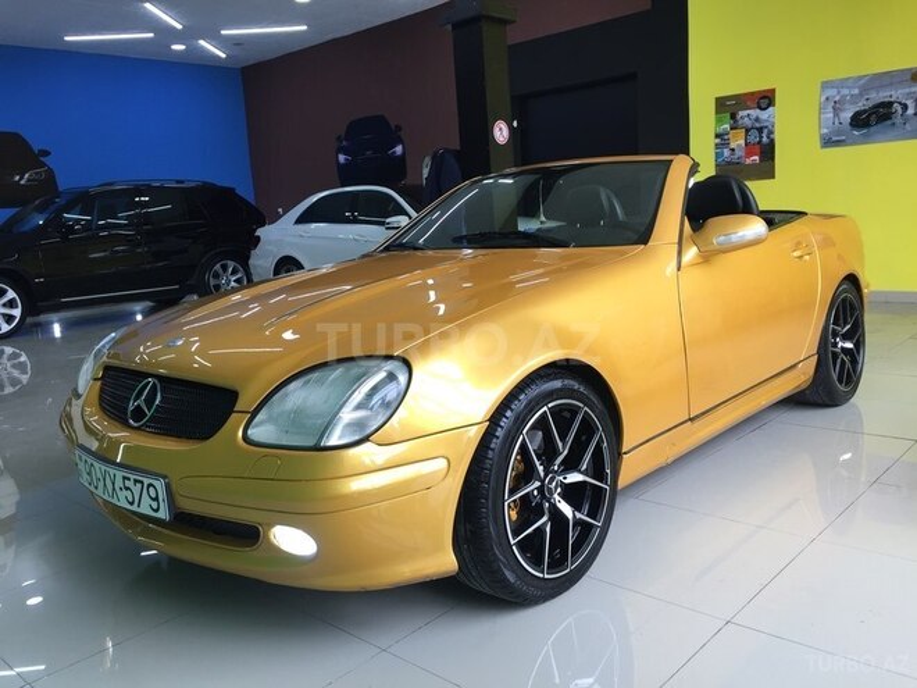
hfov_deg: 61.7
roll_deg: +3.8
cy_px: 344
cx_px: 458
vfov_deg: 48.2
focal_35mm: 29
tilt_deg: -9.5
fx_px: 768
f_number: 2.2
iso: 50
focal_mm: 4.15
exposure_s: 1/100
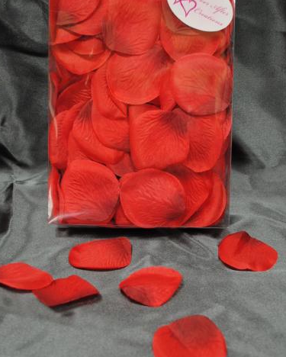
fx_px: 476
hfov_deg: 33.5
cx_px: 142
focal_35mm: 45
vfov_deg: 41.1
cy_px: 166
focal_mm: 26
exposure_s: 1/30
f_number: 4.2
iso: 560
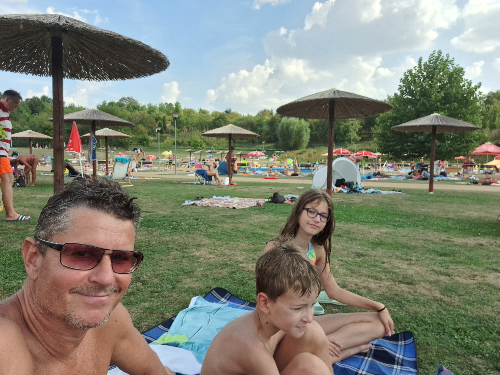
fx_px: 361
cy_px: 188
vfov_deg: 54.9
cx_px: 250
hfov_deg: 69.4
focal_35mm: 25
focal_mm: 3.72
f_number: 2.2
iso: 64
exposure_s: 1/326
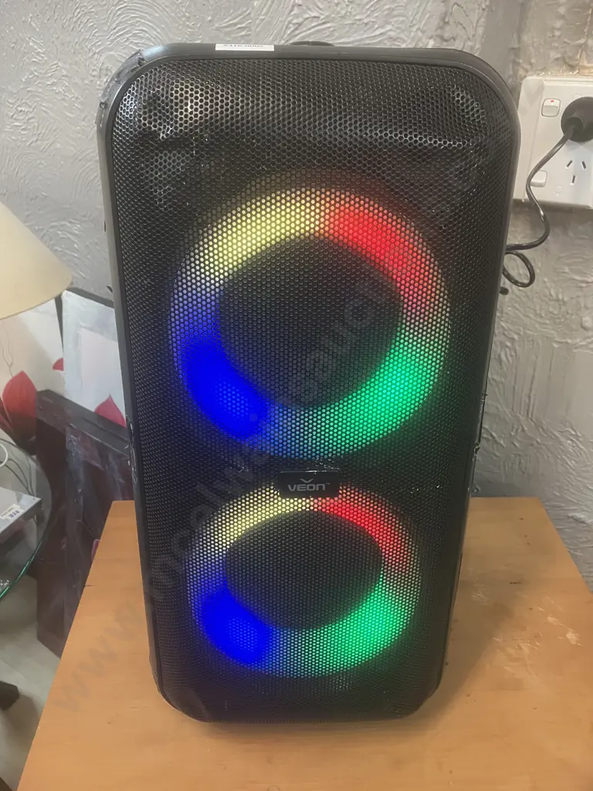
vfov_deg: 63.4
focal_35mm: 28
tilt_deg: -26.7
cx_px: 296
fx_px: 640
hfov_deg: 49.7
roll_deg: -1.2
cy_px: 396
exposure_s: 1/33
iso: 320
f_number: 1.8
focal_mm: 3.99
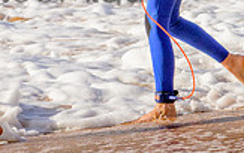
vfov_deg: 0.7
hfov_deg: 1.0
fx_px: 13404
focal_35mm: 2015
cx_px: 139
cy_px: -104
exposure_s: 1/2000
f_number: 11
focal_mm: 410
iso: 560
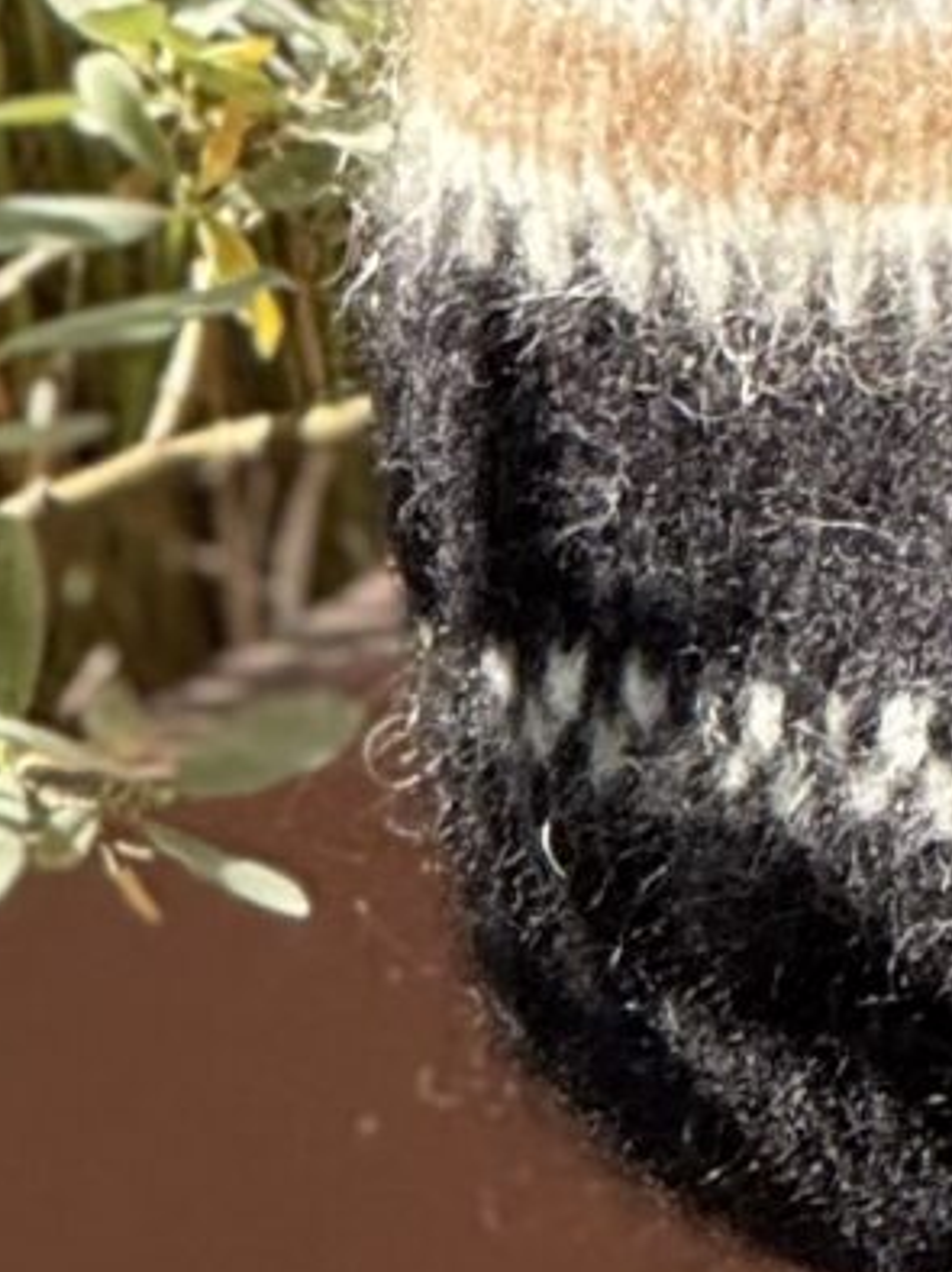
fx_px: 28633
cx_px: 2065
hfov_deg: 1.9
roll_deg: -1.2
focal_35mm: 780
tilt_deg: -3.6
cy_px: -1966
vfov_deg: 2.5
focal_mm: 15.66
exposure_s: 1/250
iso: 50
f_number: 2.8
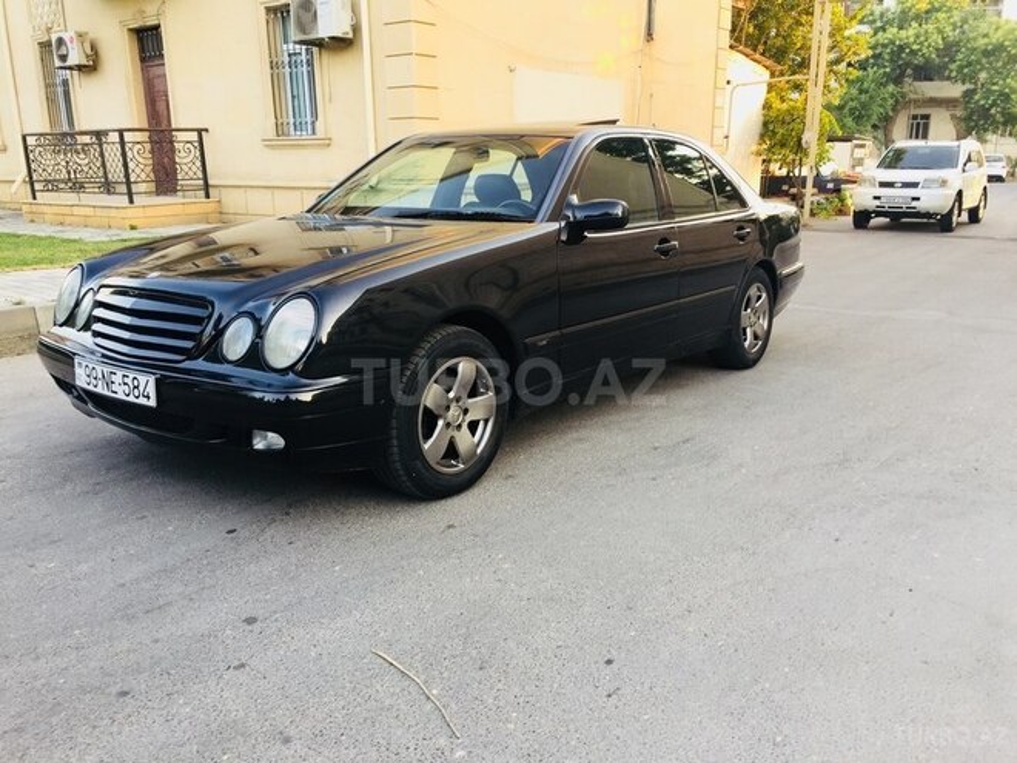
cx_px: 508
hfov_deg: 61.7
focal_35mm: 29
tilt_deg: -14.9
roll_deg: -0.4
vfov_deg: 48.2
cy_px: 382
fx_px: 852
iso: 32
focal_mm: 4.15
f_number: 2.2
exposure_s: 1/50
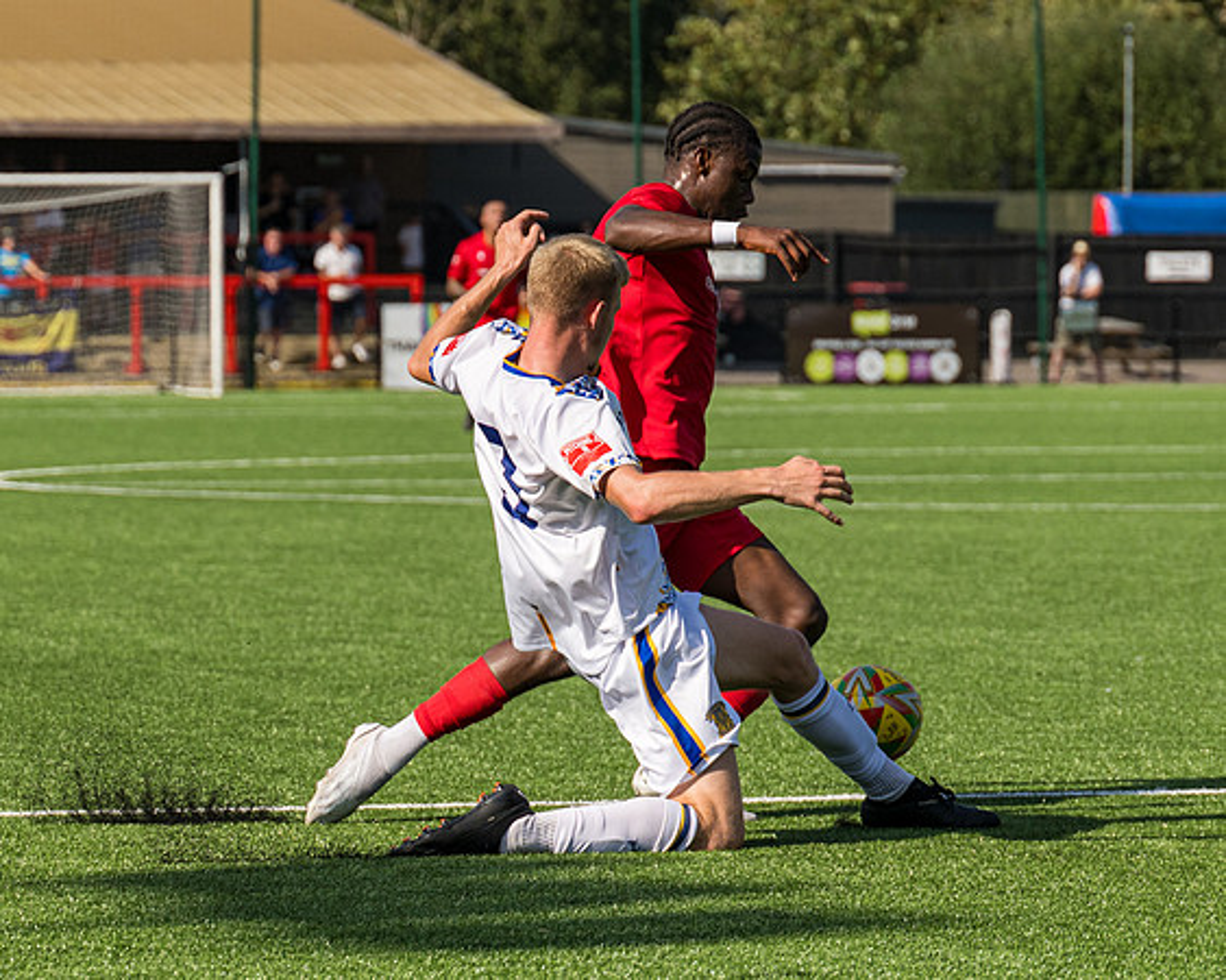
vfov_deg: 6.5
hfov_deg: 8.1
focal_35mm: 238
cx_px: 851
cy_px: 476
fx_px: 8625
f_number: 4.5
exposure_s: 1/2500
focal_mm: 102
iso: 200
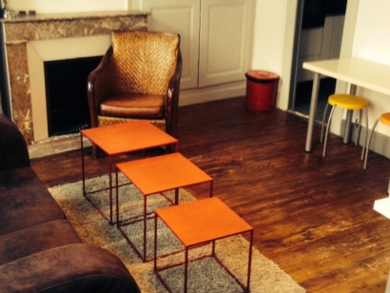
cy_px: 122
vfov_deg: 30.9
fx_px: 530
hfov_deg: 40.4
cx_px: 202
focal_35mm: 47
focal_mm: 4.12
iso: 200
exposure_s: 1/20
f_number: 2.4
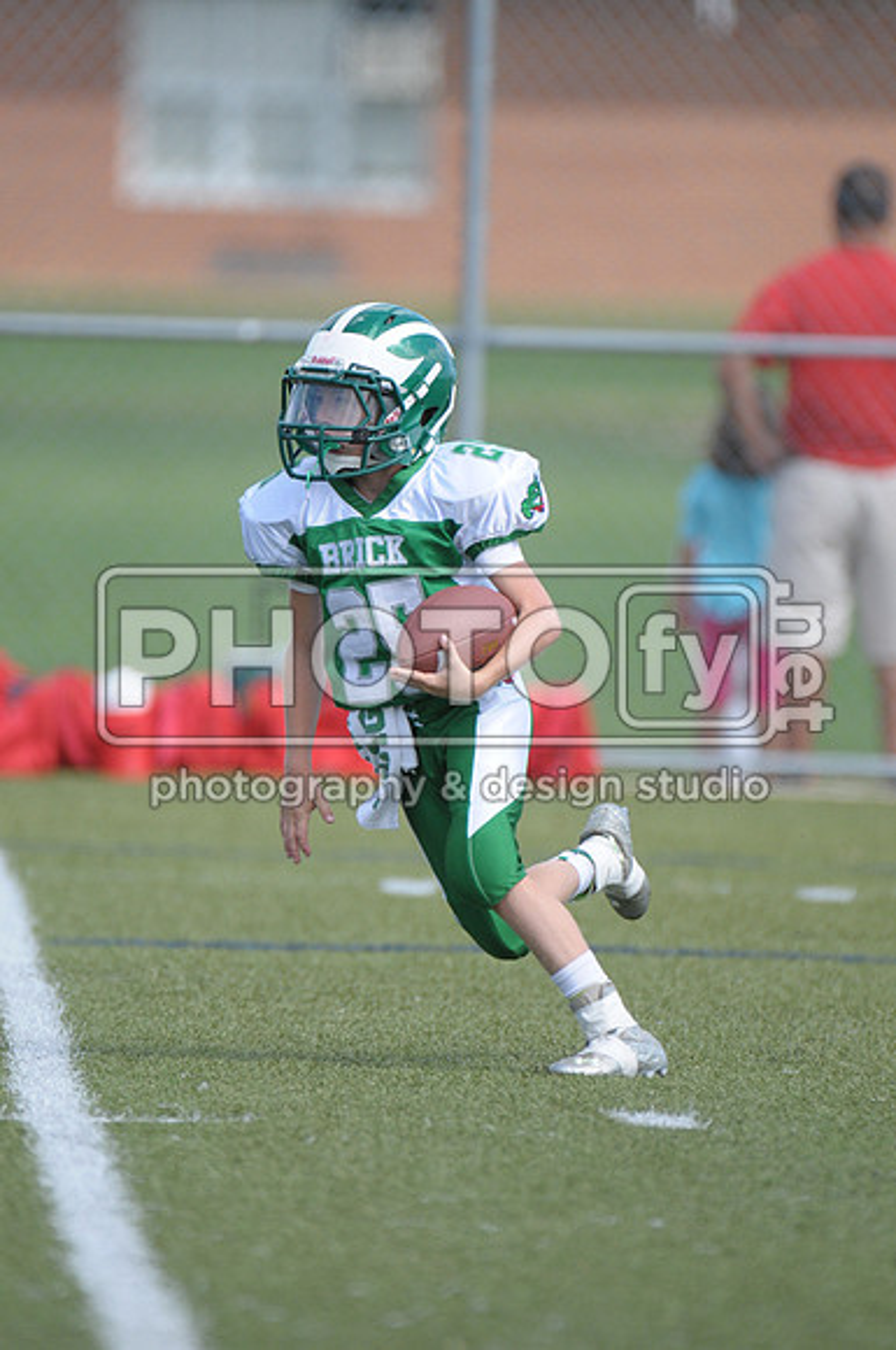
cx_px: 448
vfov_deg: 3.4
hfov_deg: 2.3
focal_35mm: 600
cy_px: 675
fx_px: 22465
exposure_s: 1/1600
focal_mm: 400
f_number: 4
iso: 500
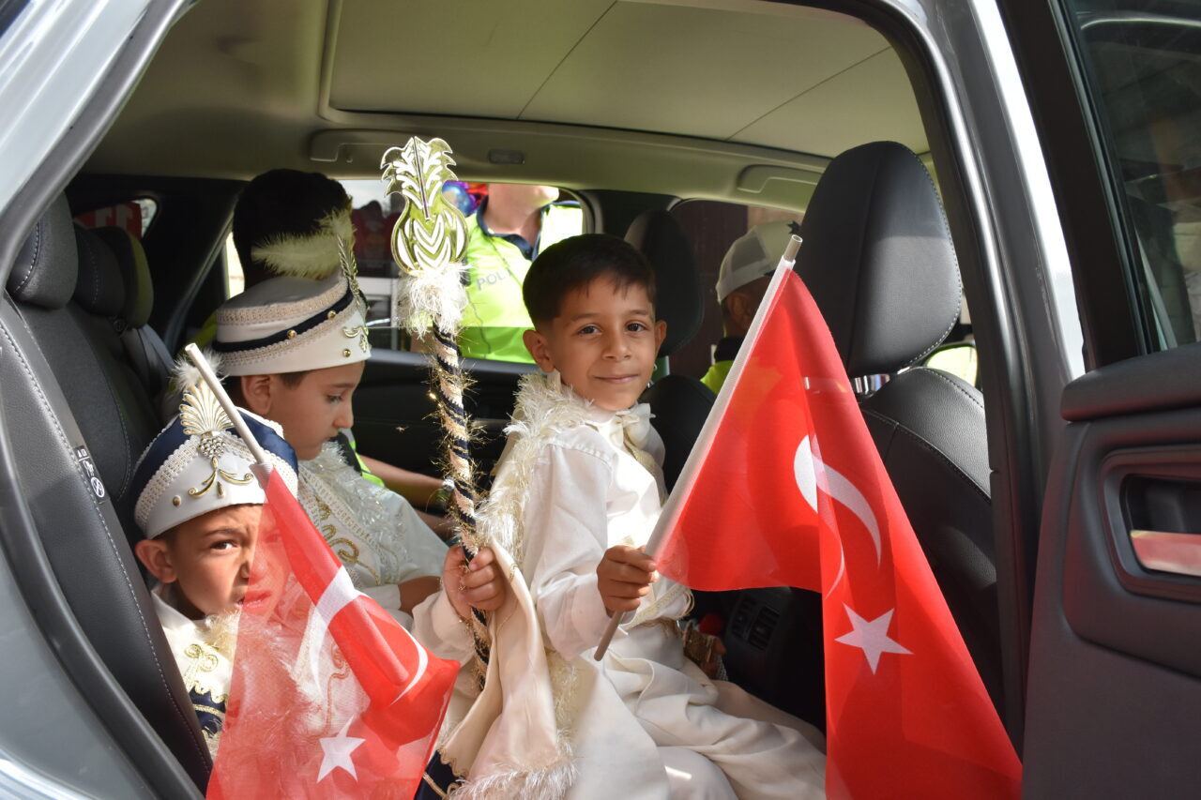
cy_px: 400
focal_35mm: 36
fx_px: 1201
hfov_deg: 53.1
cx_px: 600
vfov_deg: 36.9
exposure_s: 1/400
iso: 800
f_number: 8
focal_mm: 24
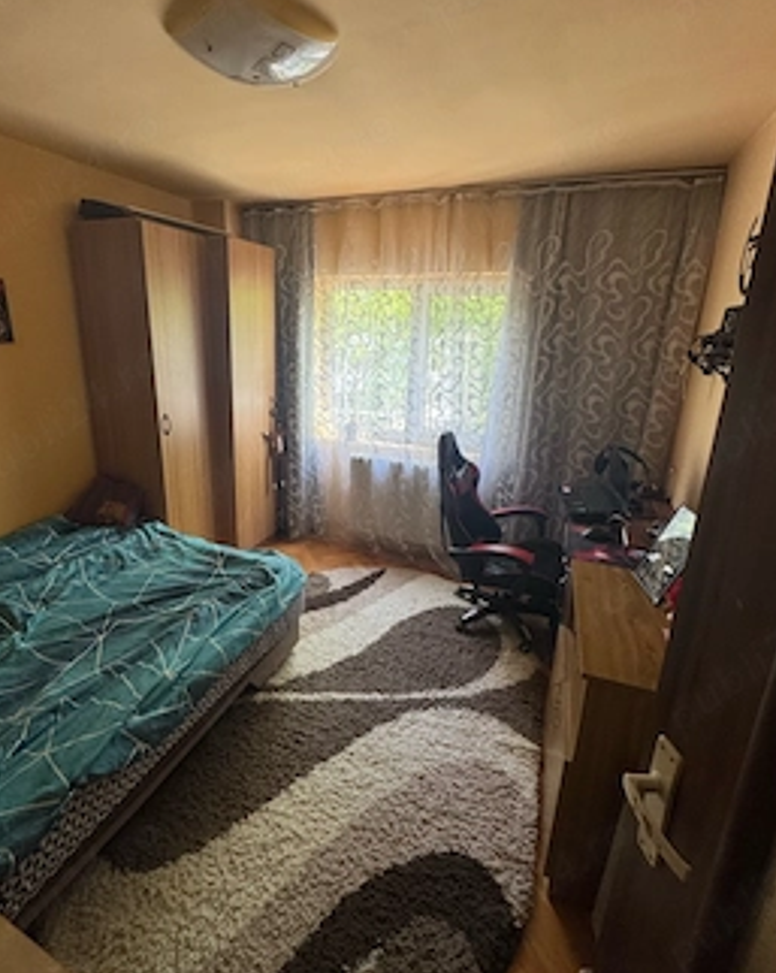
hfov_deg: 76.7
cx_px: 356
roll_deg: -1.0
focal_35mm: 17
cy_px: 459
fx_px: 489
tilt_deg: -14.7
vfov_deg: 89.6
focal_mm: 2.22
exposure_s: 1/99
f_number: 2.2
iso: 160
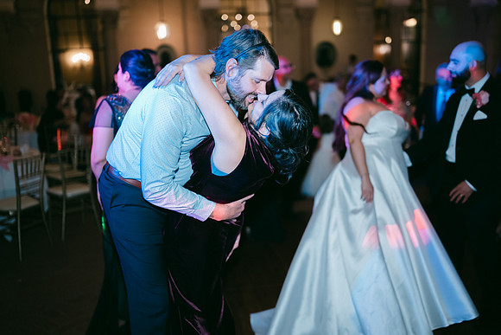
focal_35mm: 35
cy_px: 168
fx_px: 487
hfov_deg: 54.4
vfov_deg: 37.9
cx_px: 250
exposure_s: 1/125
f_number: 1.2
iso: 1250
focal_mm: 35
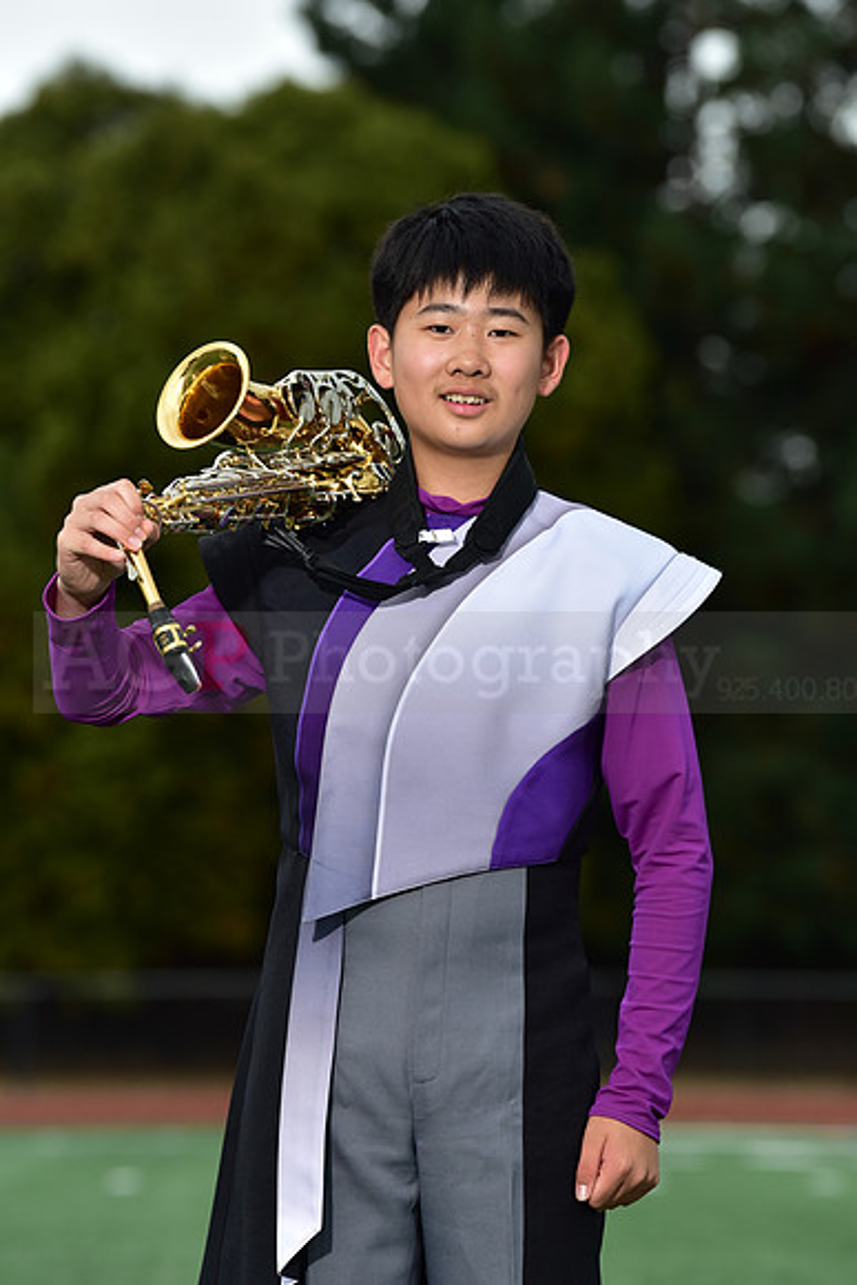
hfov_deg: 7.9
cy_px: 642
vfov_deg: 11.7
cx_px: 428
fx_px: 6245
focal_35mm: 175
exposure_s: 1/250
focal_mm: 175
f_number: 5
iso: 500
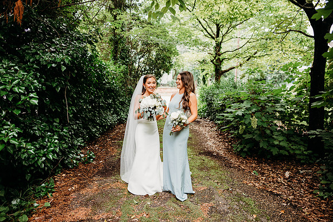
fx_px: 222
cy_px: 111
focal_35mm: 24
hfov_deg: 73.7
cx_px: 166
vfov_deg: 53.2
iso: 160
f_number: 2.5
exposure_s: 1/160
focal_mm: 24
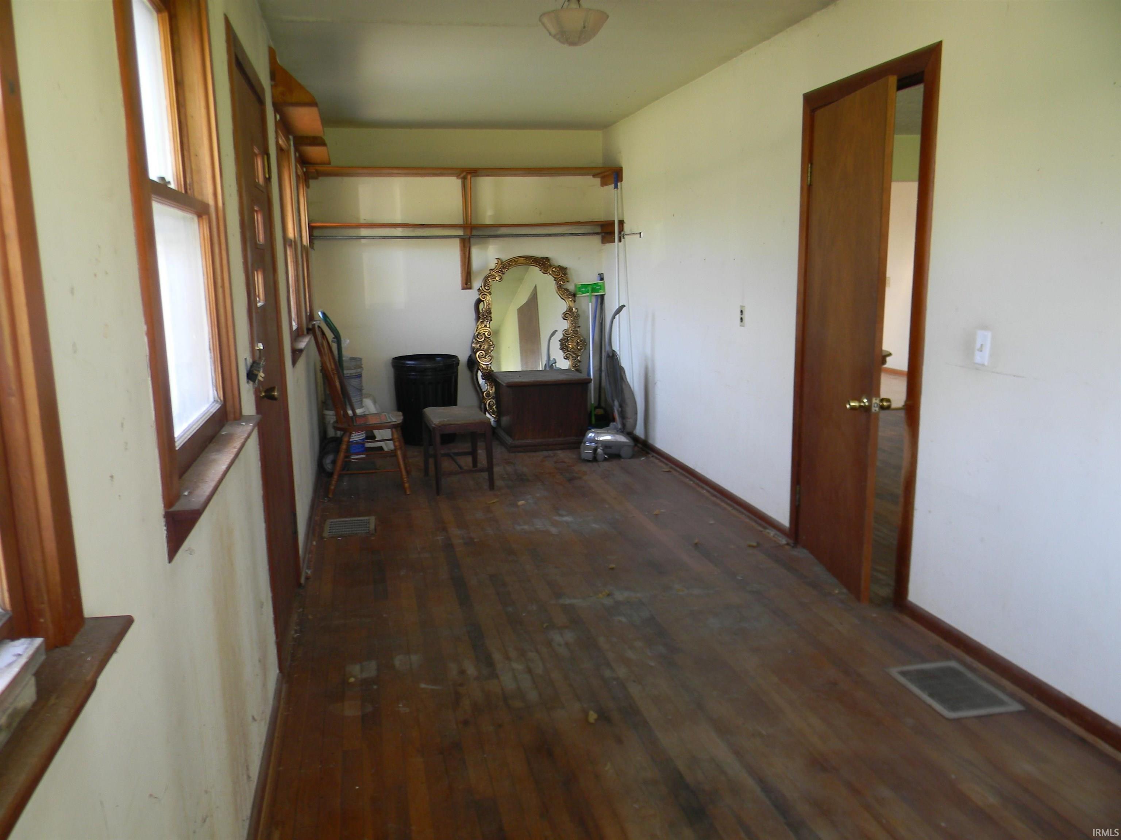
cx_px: 560
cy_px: 420
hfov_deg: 63.4
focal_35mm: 28
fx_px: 907
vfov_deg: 49.7
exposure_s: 1/7.3
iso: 80
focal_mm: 5
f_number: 3.5
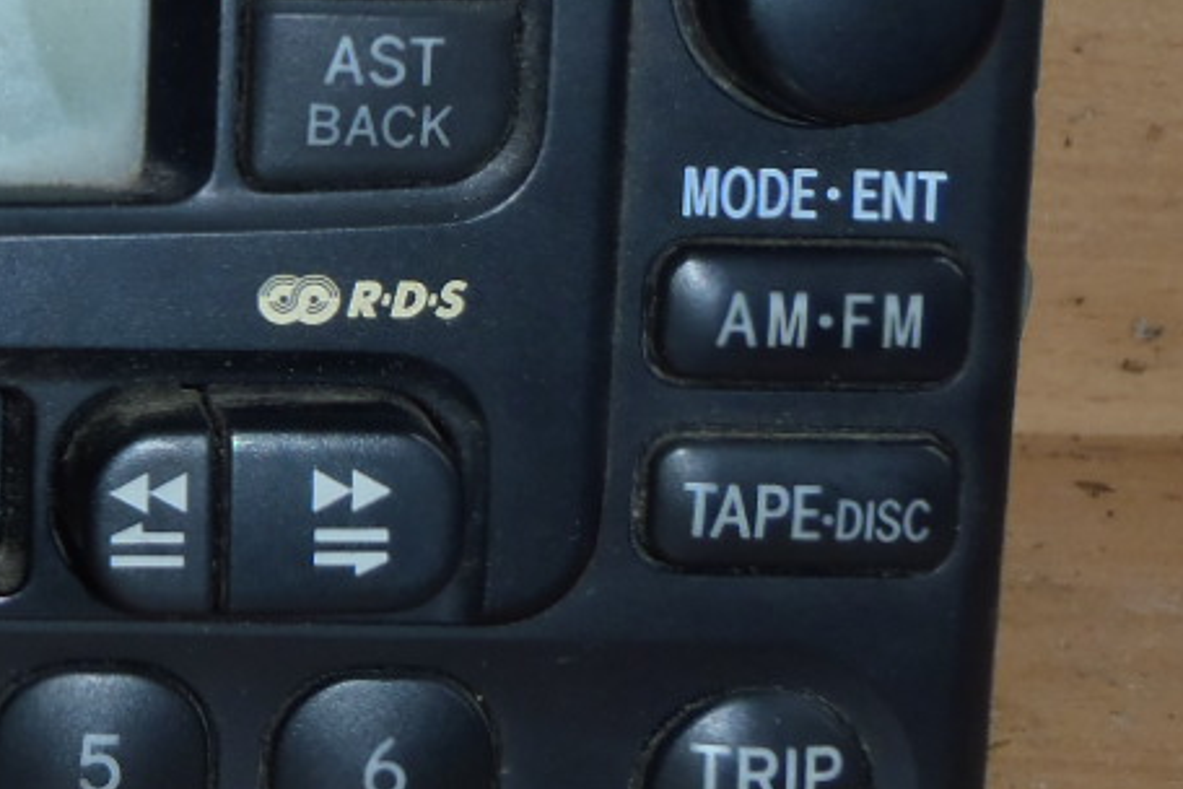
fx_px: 3647
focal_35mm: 111
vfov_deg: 12.2
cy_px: -16
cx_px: -348
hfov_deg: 17.3
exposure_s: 1/40
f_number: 4.6
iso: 100
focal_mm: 6.83
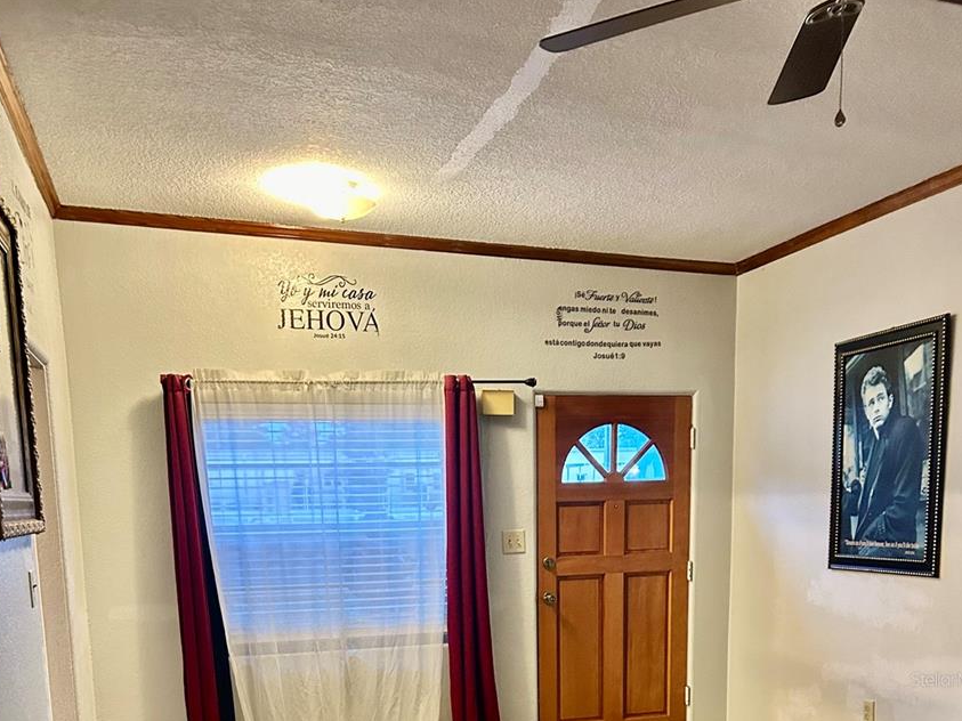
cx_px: 478
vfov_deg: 35.8
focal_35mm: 37
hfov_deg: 50.1
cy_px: 679
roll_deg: +1.2
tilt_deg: -10.6
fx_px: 1028
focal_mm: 5.7
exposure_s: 1/40
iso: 500
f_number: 1.5
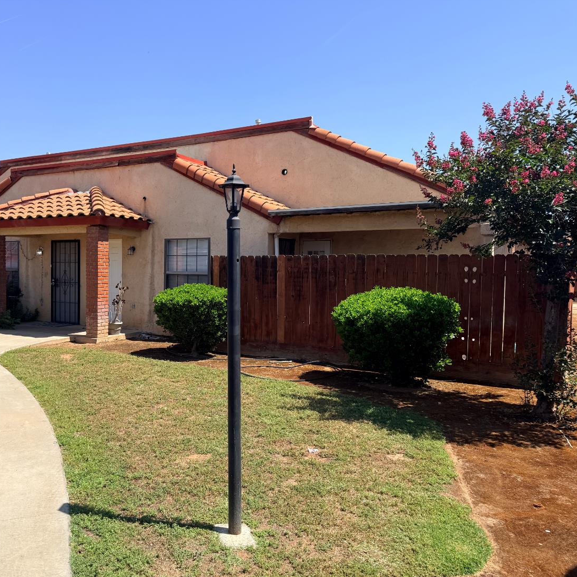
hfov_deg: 54.7
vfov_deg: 55.6
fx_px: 547
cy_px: 293
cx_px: 202
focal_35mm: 29
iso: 80
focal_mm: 6.76
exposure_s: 1/3584
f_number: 1.78
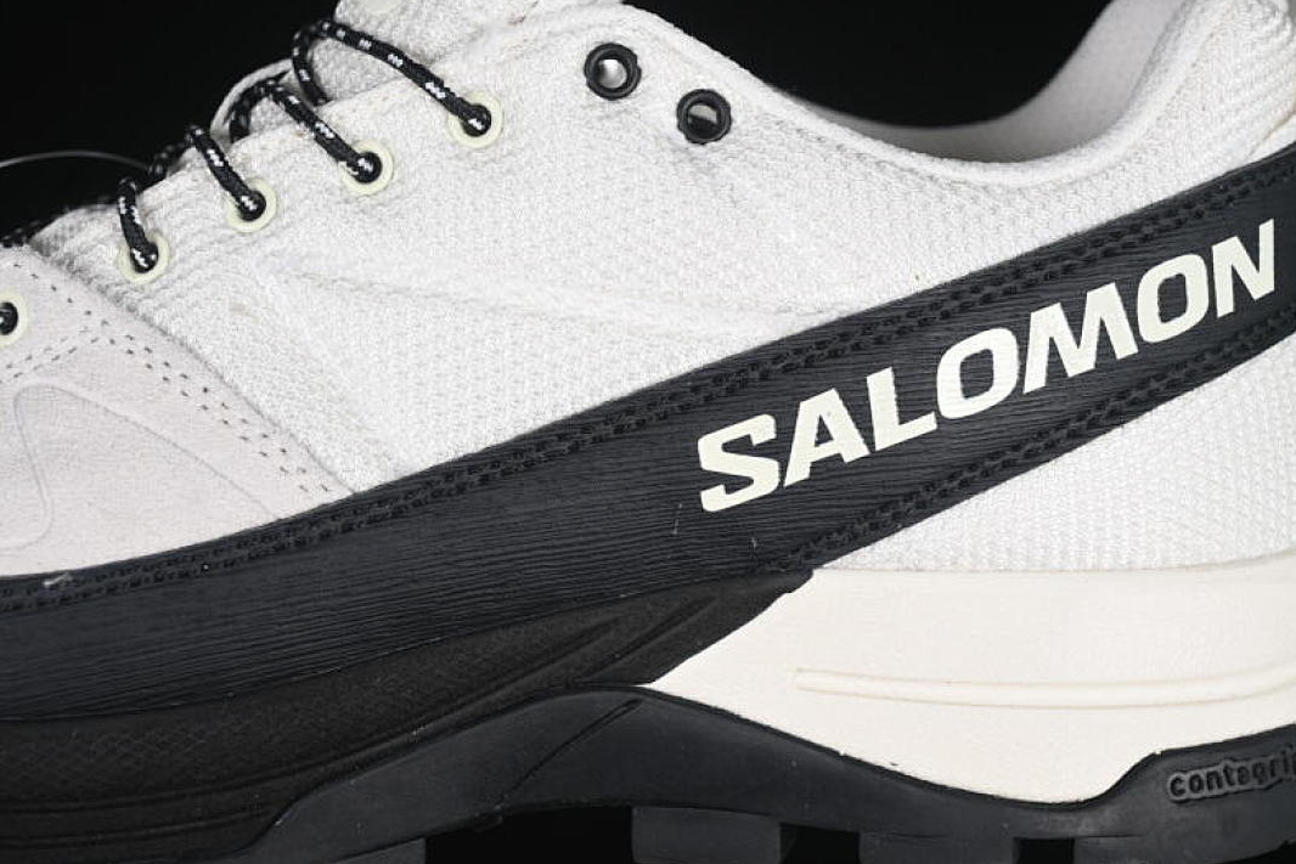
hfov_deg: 26.6
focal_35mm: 76
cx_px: 655
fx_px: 2736
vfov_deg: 18.0
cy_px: 431
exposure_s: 1/80
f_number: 7.1
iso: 160
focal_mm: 50
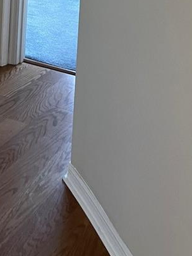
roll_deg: -2.5
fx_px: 569
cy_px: -113
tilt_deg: -2.9
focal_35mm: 77
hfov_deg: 18.9
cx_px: 29
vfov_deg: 21.7
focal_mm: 5.1
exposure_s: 1/60
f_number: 1.6
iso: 200
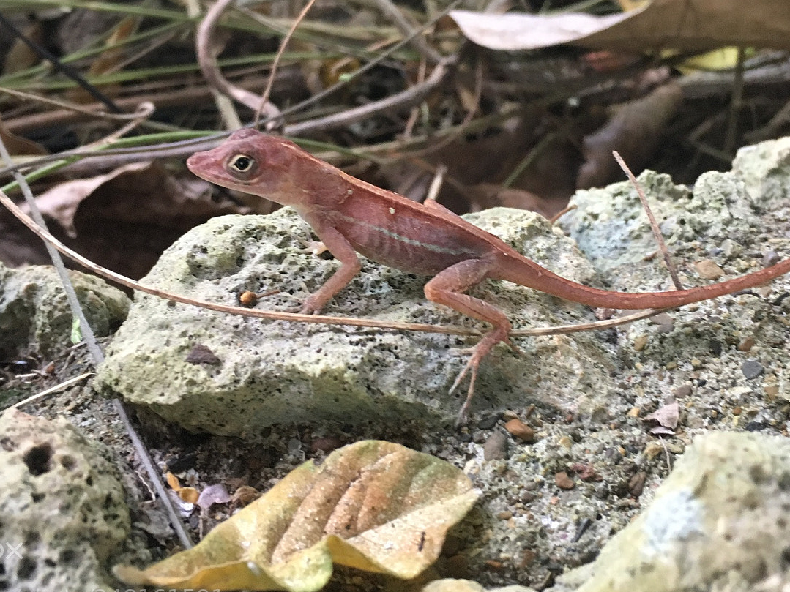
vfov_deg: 33.4
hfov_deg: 43.8
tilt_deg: -43.7
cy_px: 216
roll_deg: -2.1
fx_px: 981
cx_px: 427
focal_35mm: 43
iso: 125
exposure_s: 1/30
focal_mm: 4.15
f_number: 2.2
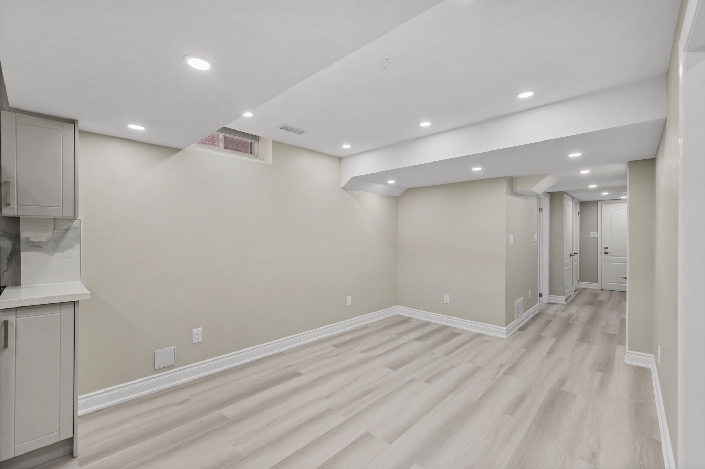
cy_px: 234
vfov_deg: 77.2
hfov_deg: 100.4
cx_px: 352
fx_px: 294
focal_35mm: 15
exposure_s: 1/10
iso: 100
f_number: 8
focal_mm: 15
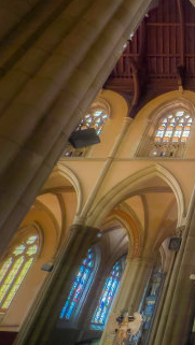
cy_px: 175
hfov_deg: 27.0
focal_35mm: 27
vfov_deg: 69.8
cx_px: 305
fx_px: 248
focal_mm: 1.57
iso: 1000
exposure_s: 1/35
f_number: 1.8
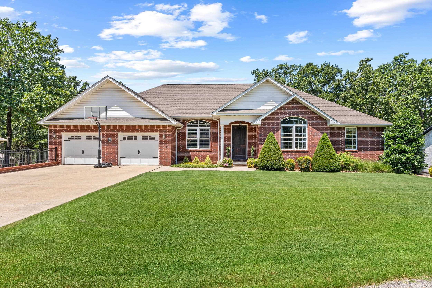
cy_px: 144
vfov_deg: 58.5
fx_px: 257
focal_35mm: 21
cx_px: 216
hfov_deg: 80.0
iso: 200
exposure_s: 1/125
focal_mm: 14.3
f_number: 9
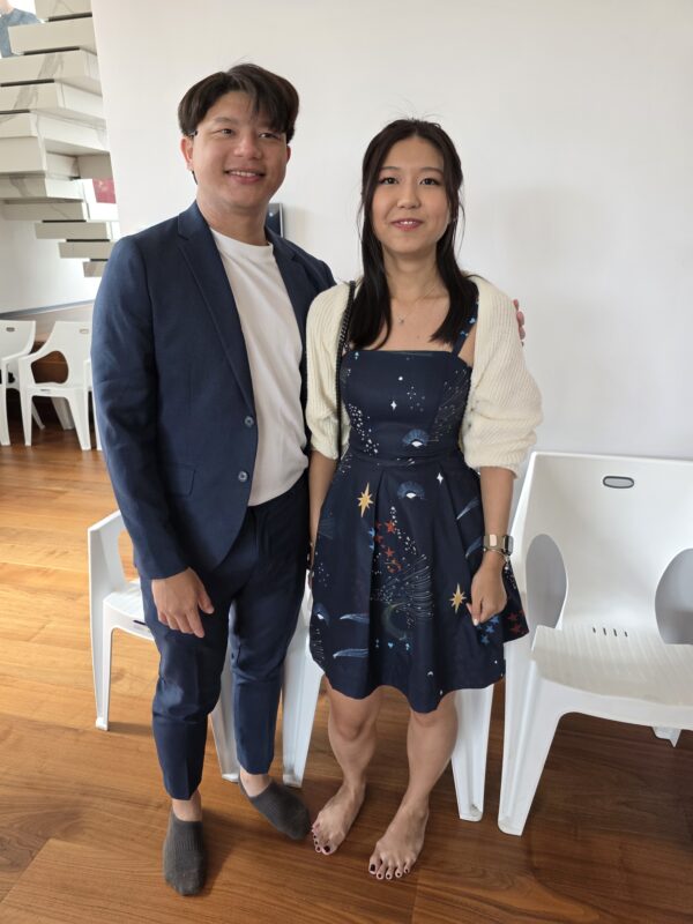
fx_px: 614
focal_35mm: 23
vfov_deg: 73.9
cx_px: 346
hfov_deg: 58.9
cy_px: 462
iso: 125
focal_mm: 6.3
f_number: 1.7
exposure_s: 1/100
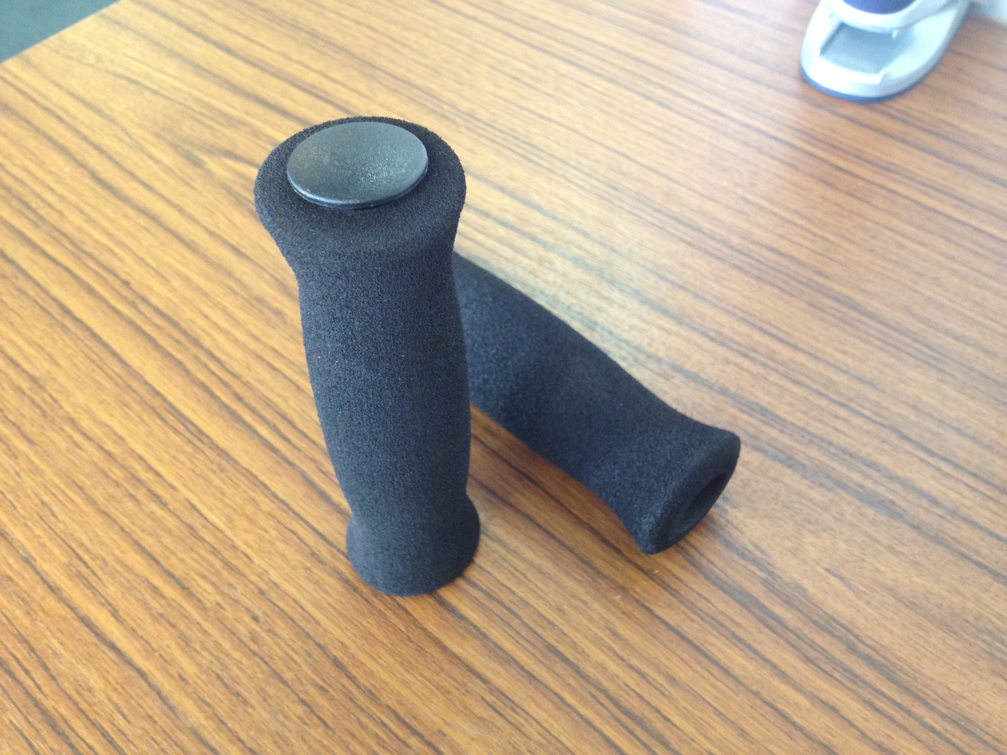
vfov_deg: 40.7
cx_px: 504
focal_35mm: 35
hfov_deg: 52.6
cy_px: 378
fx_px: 1018
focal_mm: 4.28
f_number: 2.4
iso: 200
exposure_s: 1/20
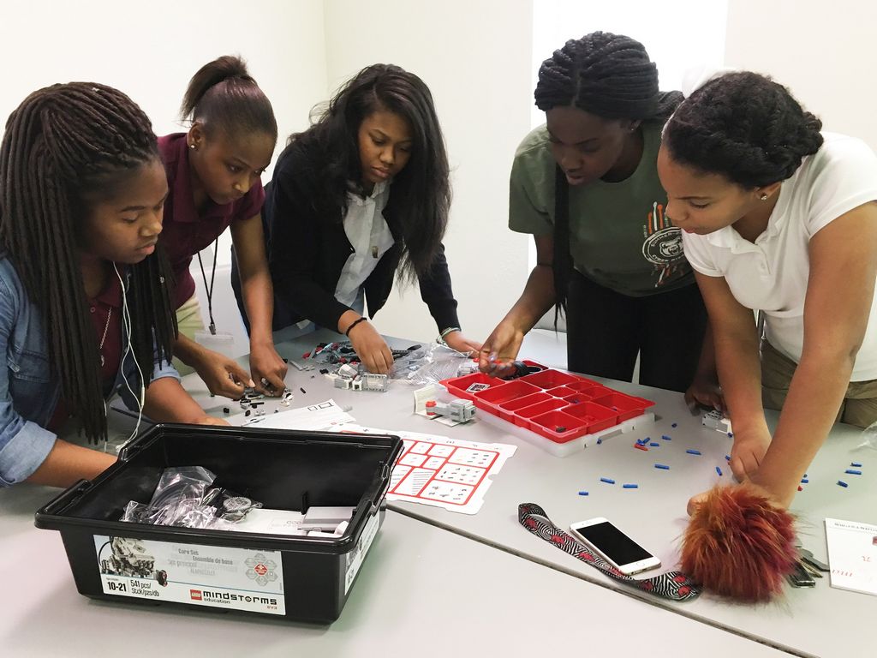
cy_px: 329
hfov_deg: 61.7
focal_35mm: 29
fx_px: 735
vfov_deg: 48.2
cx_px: 438
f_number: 2.2
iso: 50
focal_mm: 4.15
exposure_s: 1/15
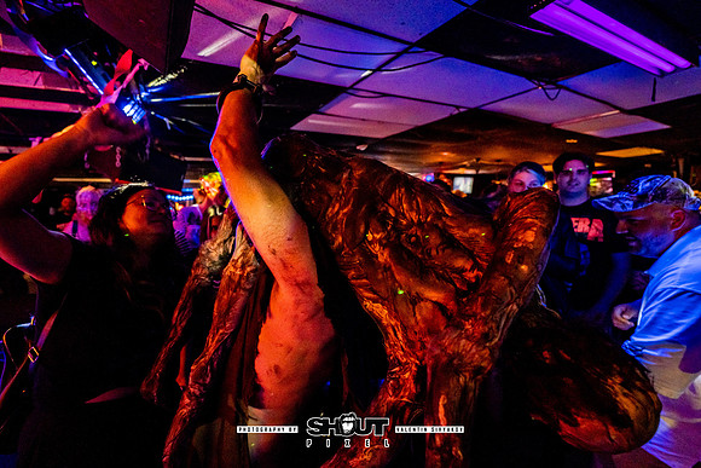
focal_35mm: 15
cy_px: 222
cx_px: 328
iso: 2500
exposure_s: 1/200
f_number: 2.8
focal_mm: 14
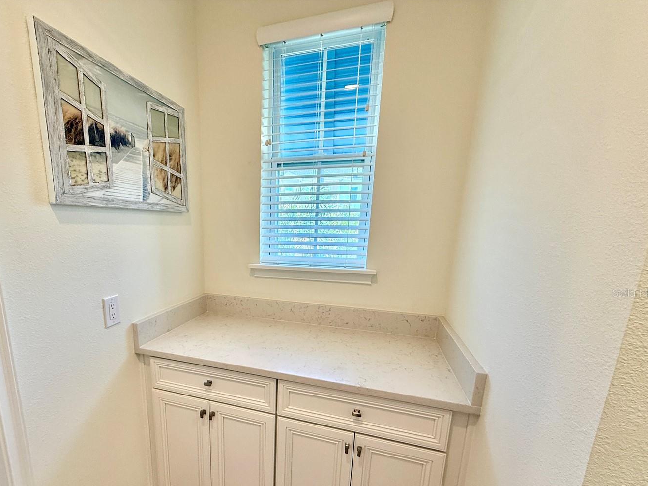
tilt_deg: -12.1
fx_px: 318
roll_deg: -0.7
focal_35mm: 17
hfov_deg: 90.1
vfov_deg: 73.9
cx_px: 265
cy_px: 293
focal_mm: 2.22
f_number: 2.2
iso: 125
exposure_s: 1/120
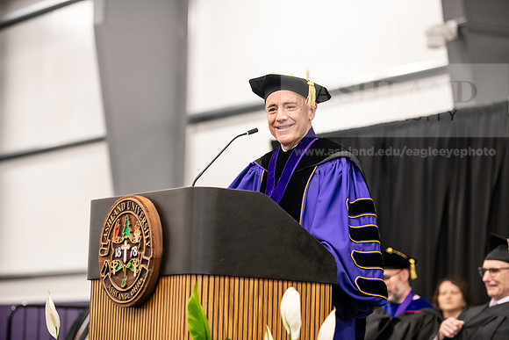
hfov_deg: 16.8
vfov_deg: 11.2
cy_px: 170
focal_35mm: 122
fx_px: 1725
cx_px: 254
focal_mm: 122
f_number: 3.2
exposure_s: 1/200
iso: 3200
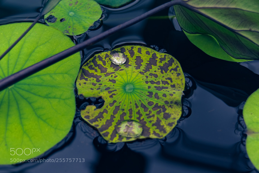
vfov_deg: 18.2
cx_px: 130
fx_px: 540
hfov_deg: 27.0
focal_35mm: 75
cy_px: 86
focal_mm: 50
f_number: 5.6
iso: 200
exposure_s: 1/125
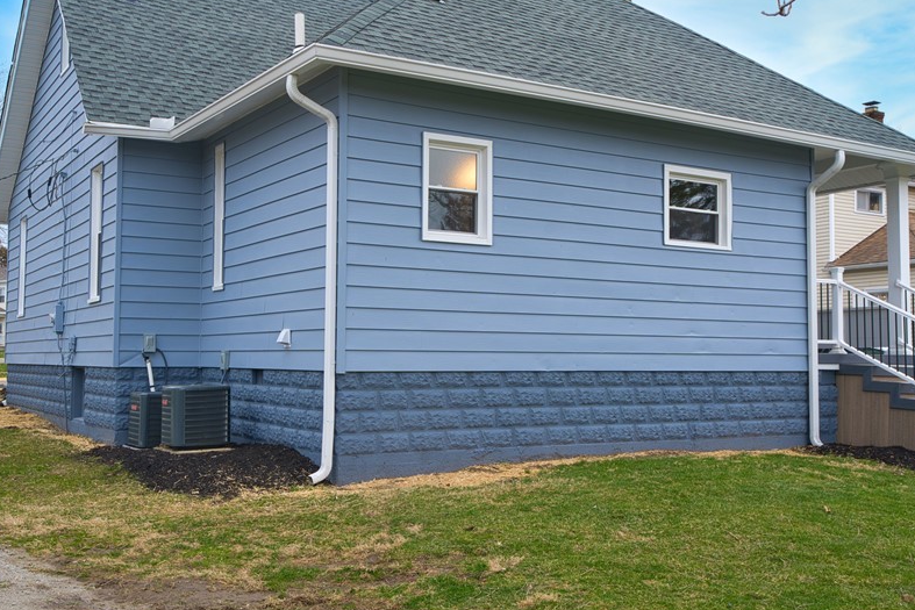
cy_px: 301
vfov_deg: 33.4
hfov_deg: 48.4
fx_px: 1017
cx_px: 485
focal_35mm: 40
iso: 80
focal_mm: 29
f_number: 10
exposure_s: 1/20
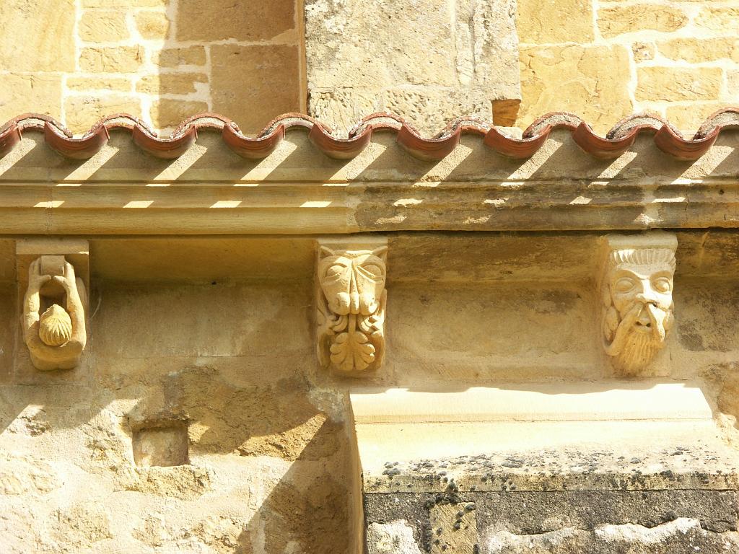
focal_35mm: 164
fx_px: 3501
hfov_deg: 12.0
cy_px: 277
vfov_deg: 9.1
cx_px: 370
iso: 64
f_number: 7.1
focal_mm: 41.96
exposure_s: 1/100
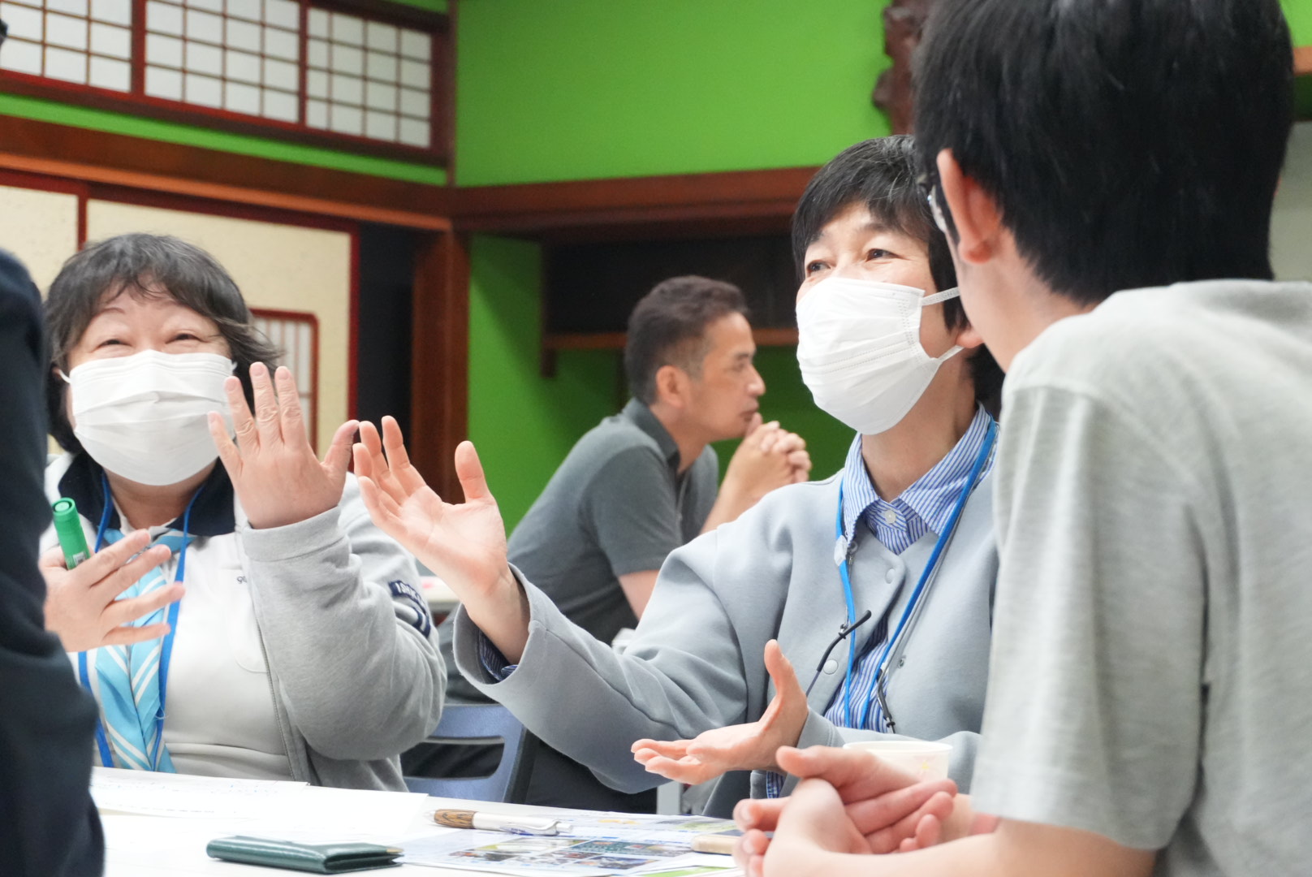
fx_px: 2735
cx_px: 656
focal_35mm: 75
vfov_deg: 18.2
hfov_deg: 27.0
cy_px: 438
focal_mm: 50
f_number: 5.6
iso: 6400
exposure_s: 1/50
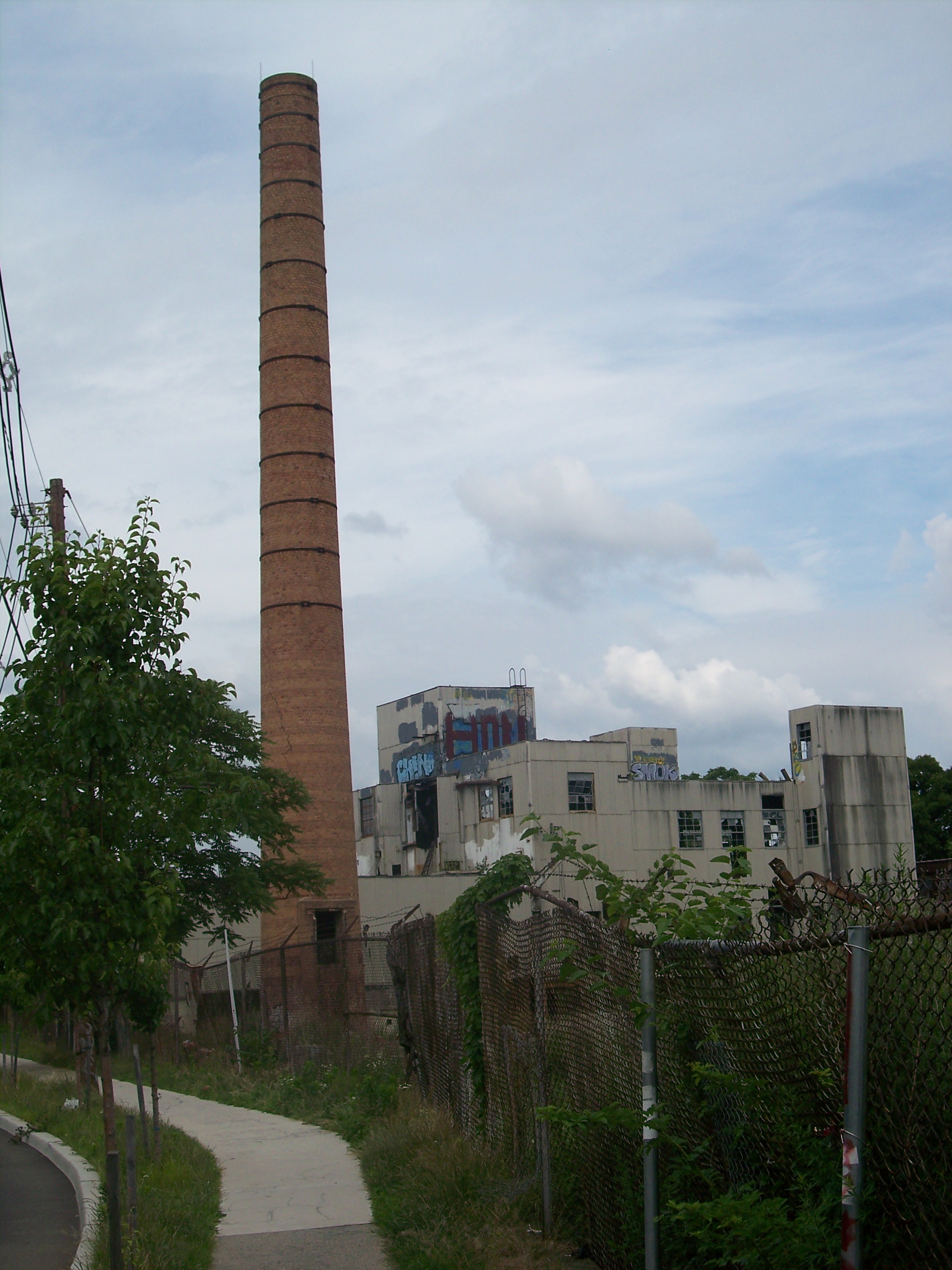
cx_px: 476
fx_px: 1907
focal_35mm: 52
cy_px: 635
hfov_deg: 28.0
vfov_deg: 36.8
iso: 100
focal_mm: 10.7
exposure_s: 1/1000
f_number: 4.8
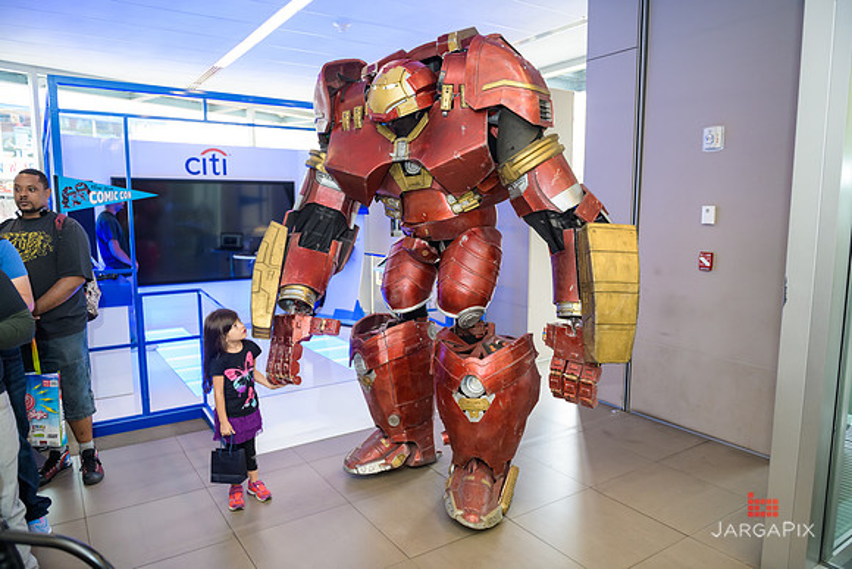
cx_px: 426
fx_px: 568
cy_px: 284
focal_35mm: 24
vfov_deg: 53.2
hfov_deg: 73.7
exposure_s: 1/125
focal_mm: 24
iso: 800
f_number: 3.2
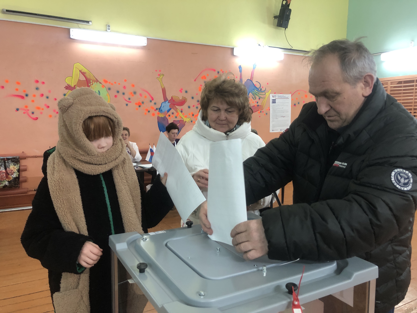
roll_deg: +0.0
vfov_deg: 49.7
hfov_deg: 63.4
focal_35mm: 28
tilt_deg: -6.5
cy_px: 156
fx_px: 337
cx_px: 208
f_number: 1.8
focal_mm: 3.99
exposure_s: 1/50
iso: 160
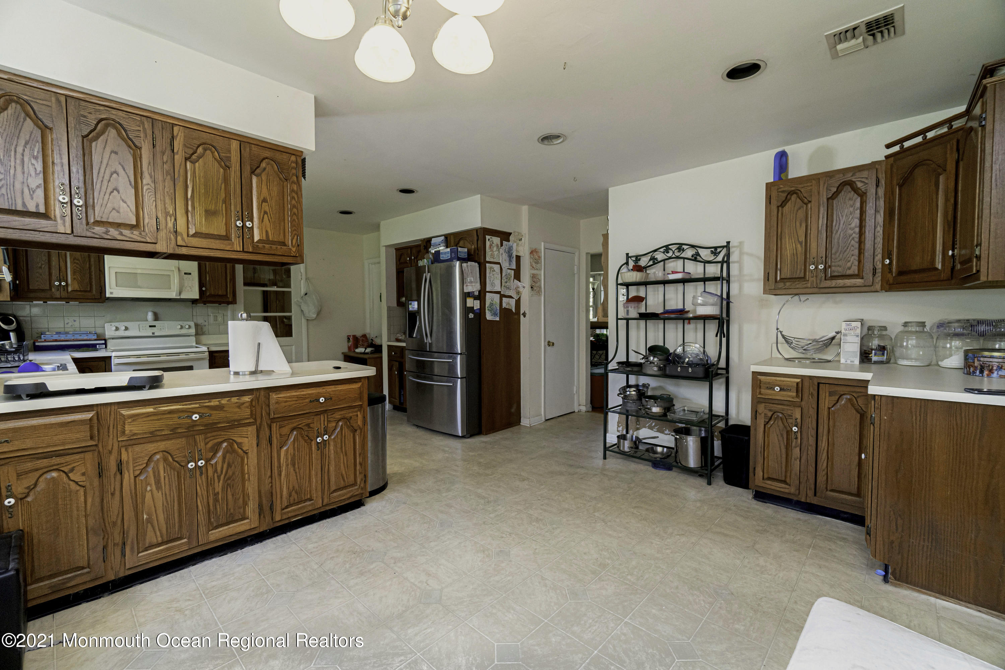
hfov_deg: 100.4
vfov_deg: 77.3
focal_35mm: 15
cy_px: 335
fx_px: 419
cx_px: 502
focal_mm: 10
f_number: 4
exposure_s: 1/60
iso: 800
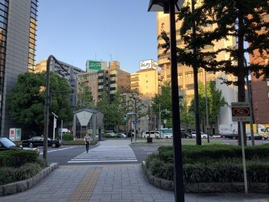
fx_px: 241
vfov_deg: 45.4
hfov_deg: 58.4
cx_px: 134
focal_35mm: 31
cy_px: 101
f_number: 2.4
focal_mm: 3.3
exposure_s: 1/326
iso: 25
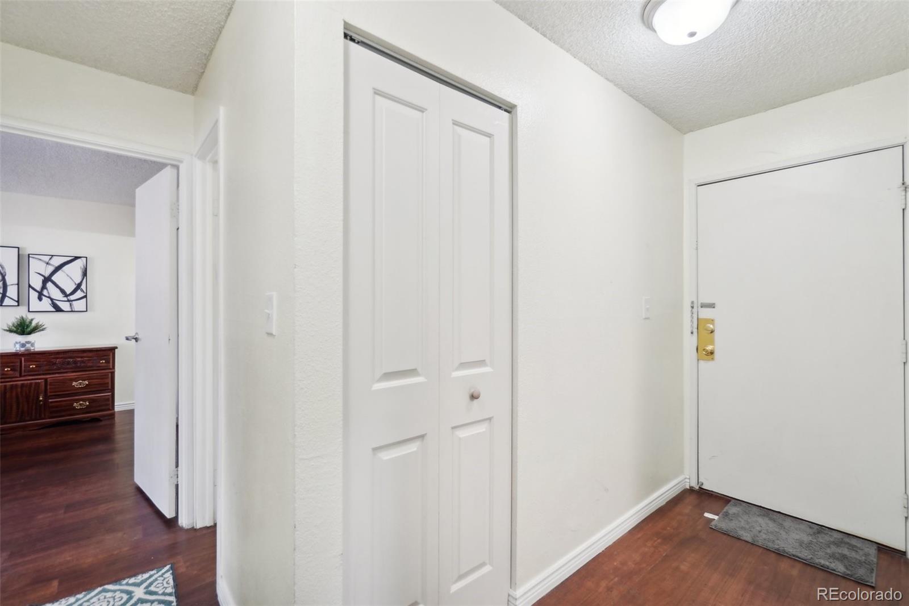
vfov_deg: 77.3
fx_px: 379
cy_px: 303
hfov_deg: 100.4
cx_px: 454
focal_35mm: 15
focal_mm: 10
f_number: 8
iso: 400
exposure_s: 1/13
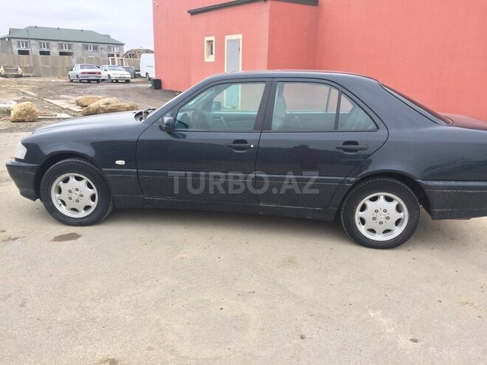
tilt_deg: -15.1
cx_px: 244
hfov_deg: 61.7
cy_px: 182
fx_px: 408
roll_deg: -0.3
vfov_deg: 48.2
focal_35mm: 29
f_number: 2.2
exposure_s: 1/100
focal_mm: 4.15
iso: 64
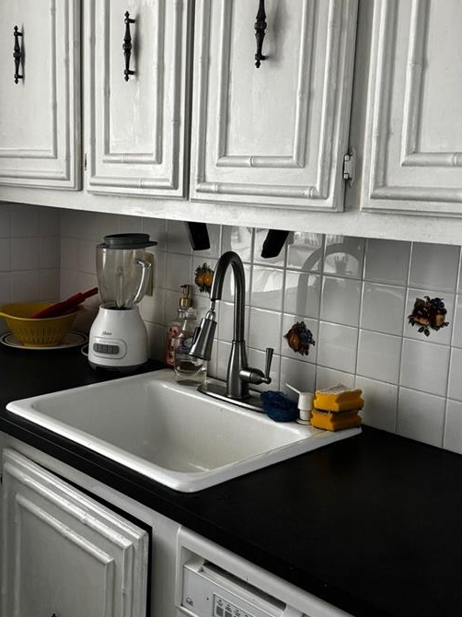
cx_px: 160
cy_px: 307
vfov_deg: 43.9
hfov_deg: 33.3
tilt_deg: -10.0
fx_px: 766
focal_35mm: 43
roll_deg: -1.2
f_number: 1.78
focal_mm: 6.76
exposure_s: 1/60
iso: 320
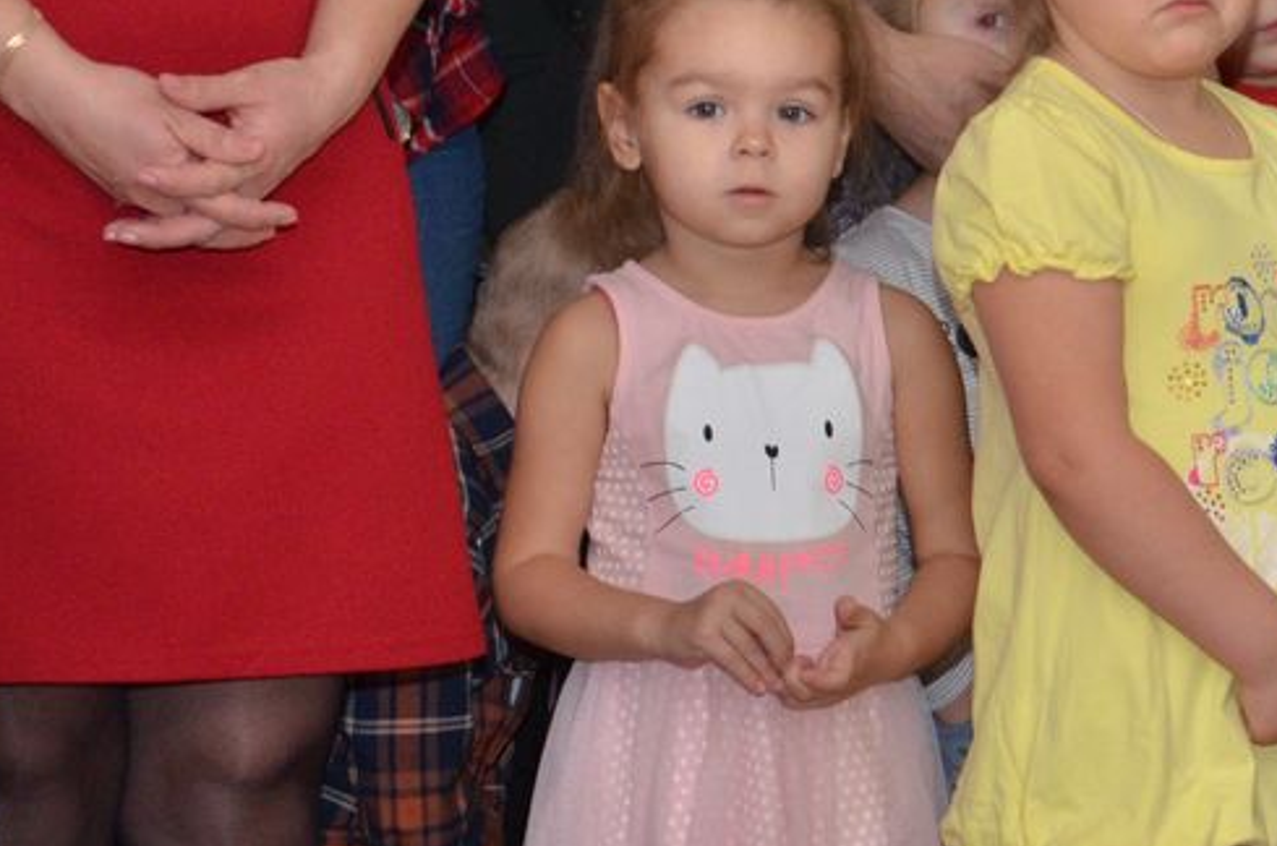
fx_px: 8815
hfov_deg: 8.2
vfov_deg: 5.5
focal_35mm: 249
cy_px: 636
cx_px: 1716
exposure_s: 1/200
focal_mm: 58
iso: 800
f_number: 5
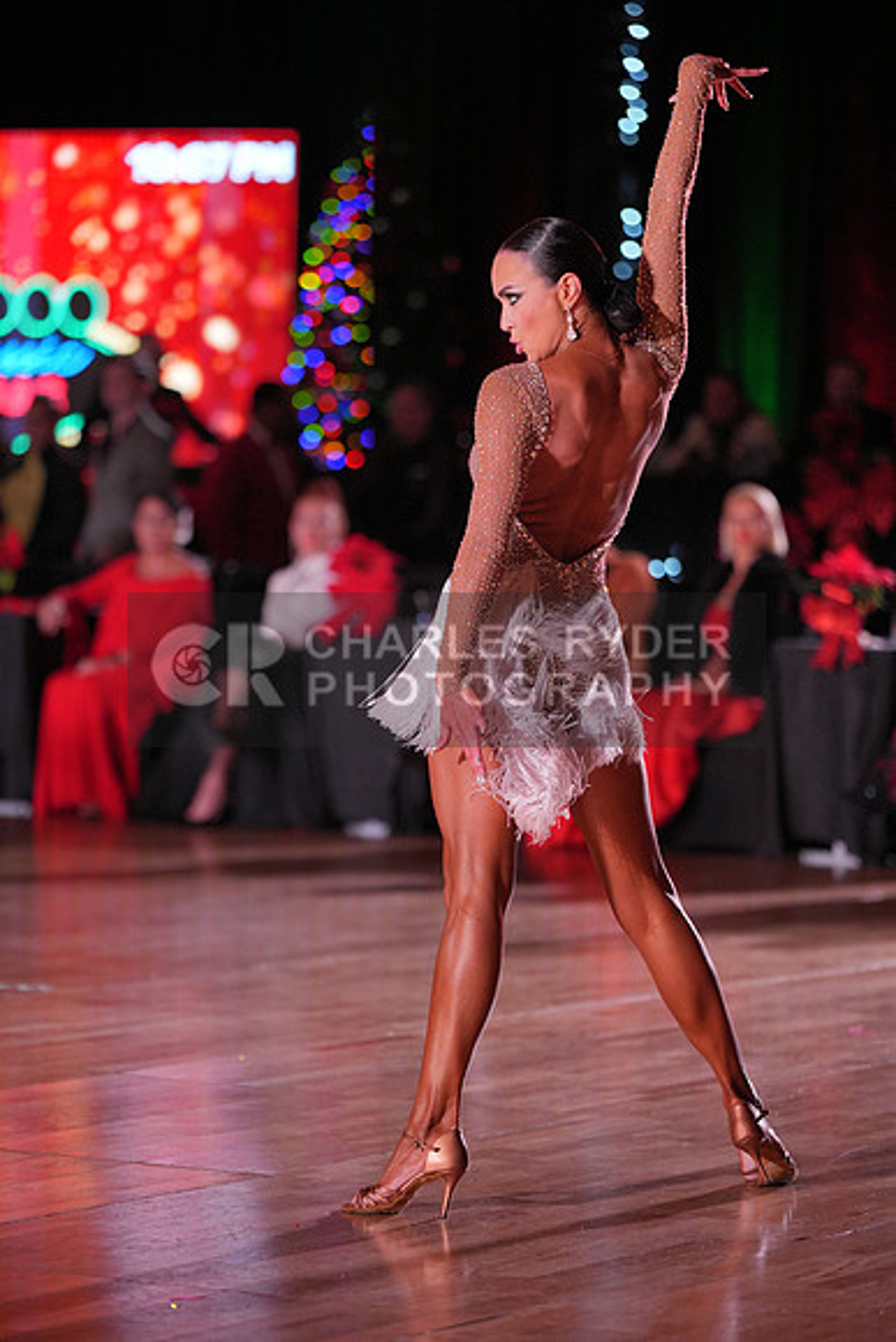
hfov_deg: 10.0
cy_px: 671
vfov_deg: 15.0
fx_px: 5111
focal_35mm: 137
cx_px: 448
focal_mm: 137
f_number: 2.8
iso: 2000
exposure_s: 1/800
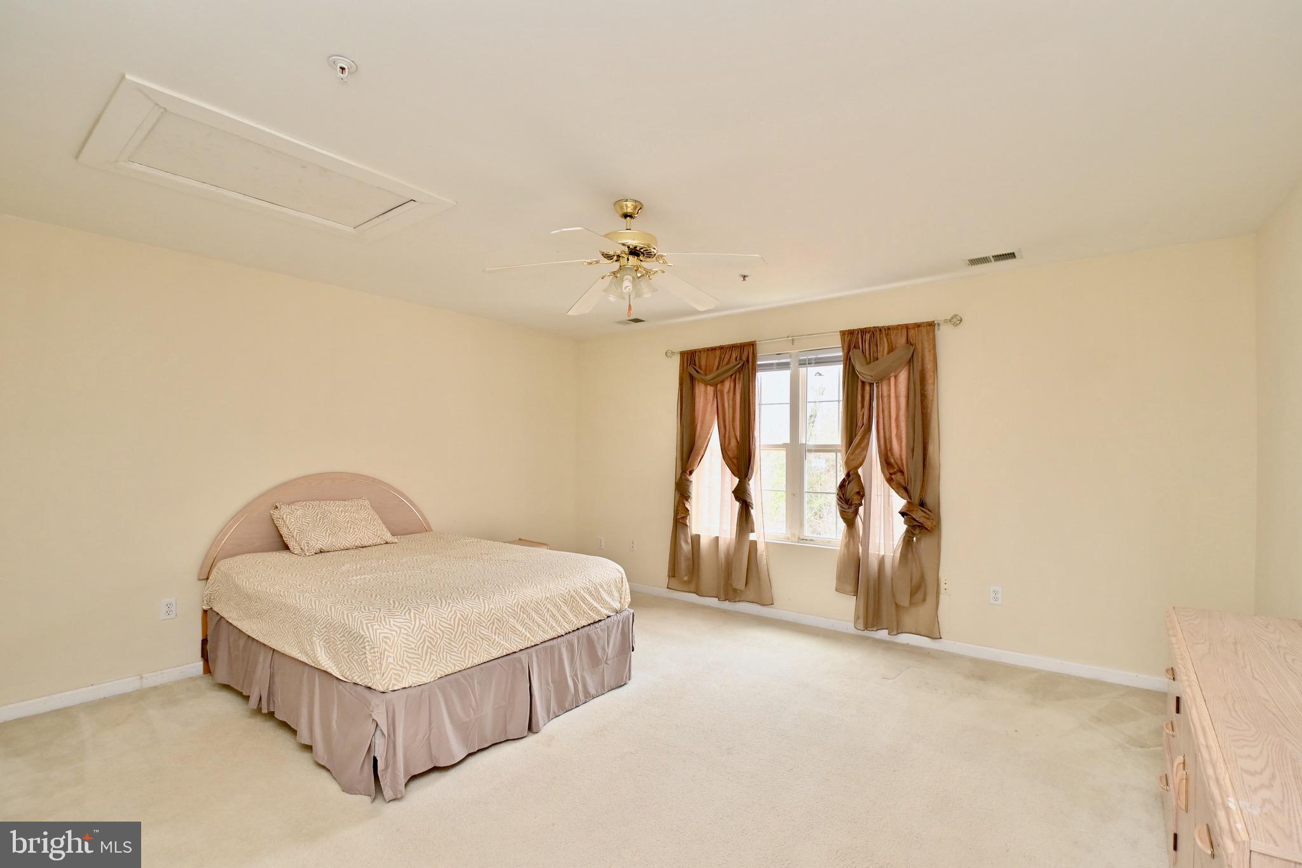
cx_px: 651
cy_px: 434
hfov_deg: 100.4
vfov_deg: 77.3
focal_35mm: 15
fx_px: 542
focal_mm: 10
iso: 200
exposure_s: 1/20
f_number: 7.1
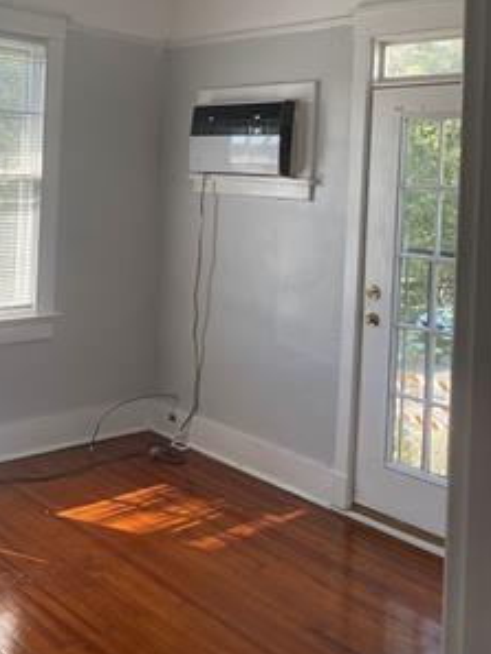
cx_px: 128
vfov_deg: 43.5
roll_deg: -3.5
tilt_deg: +1.5
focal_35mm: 42
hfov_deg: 33.7
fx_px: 794
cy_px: 170
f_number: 1.8
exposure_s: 1/236
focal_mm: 4.25
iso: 32
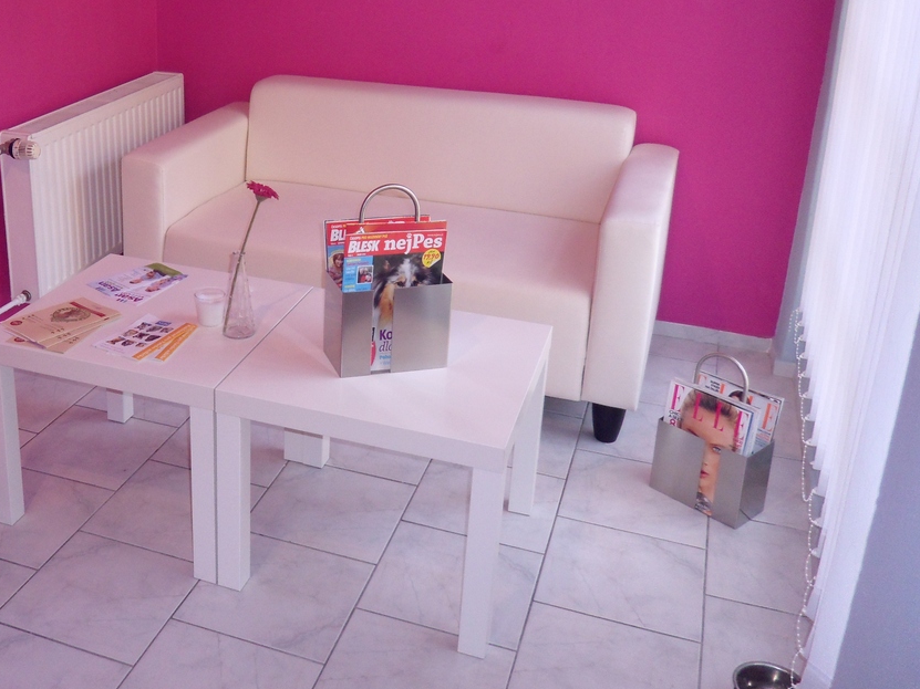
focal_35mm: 39
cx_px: 265
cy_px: 212
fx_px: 1036
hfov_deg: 46.6
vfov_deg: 36.3
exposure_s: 1/45
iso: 200
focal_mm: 4.9
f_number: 3.5
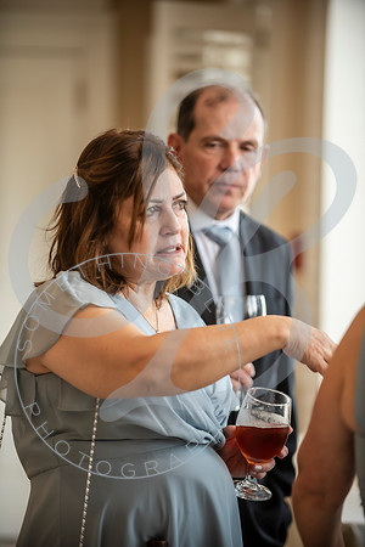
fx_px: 2281
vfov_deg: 13.7
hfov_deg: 9.1
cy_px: 274
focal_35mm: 150
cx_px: 182
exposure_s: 1/250
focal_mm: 150
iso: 500
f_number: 2.8
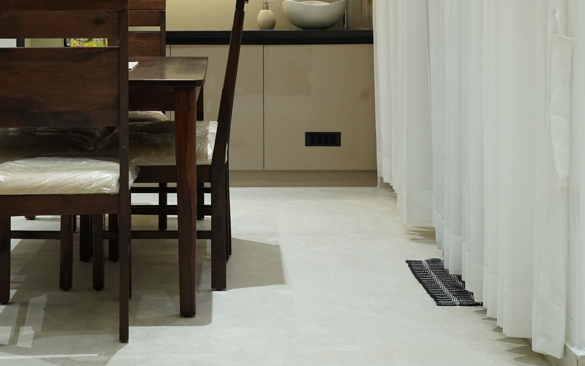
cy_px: -20
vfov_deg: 19.9
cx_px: 212
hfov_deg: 32.3
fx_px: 1004
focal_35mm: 63
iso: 4000
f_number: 9
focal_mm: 31
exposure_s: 1/100
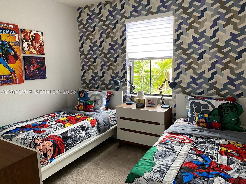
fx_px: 185
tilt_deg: -8.5
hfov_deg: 67.3
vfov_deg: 53.1
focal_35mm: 26
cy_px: 92
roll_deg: +0.6
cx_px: 123
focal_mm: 4.25
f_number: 1.8
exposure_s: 1/60
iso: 160
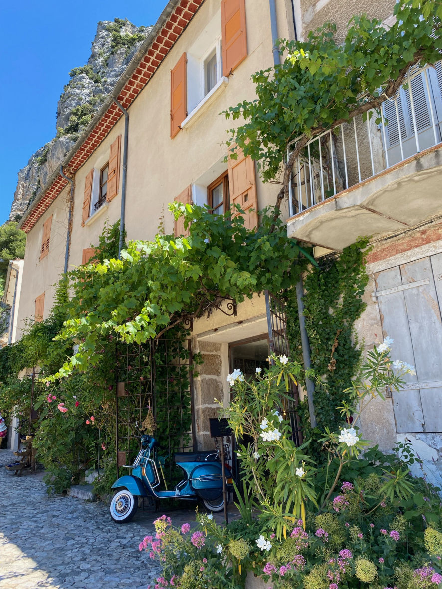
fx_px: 443
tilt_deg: +17.0
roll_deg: +2.5
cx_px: 221
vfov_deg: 67.3
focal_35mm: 26
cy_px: 294
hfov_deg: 53.0
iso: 32
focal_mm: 4.25
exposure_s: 1/510
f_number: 1.8
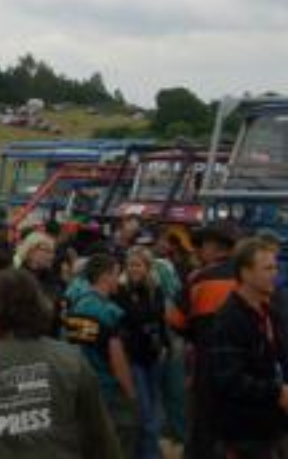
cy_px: 120
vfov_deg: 15.1
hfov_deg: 9.4
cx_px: -72
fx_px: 1727
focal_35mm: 138
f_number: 4.3
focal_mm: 5.8
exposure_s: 1/400
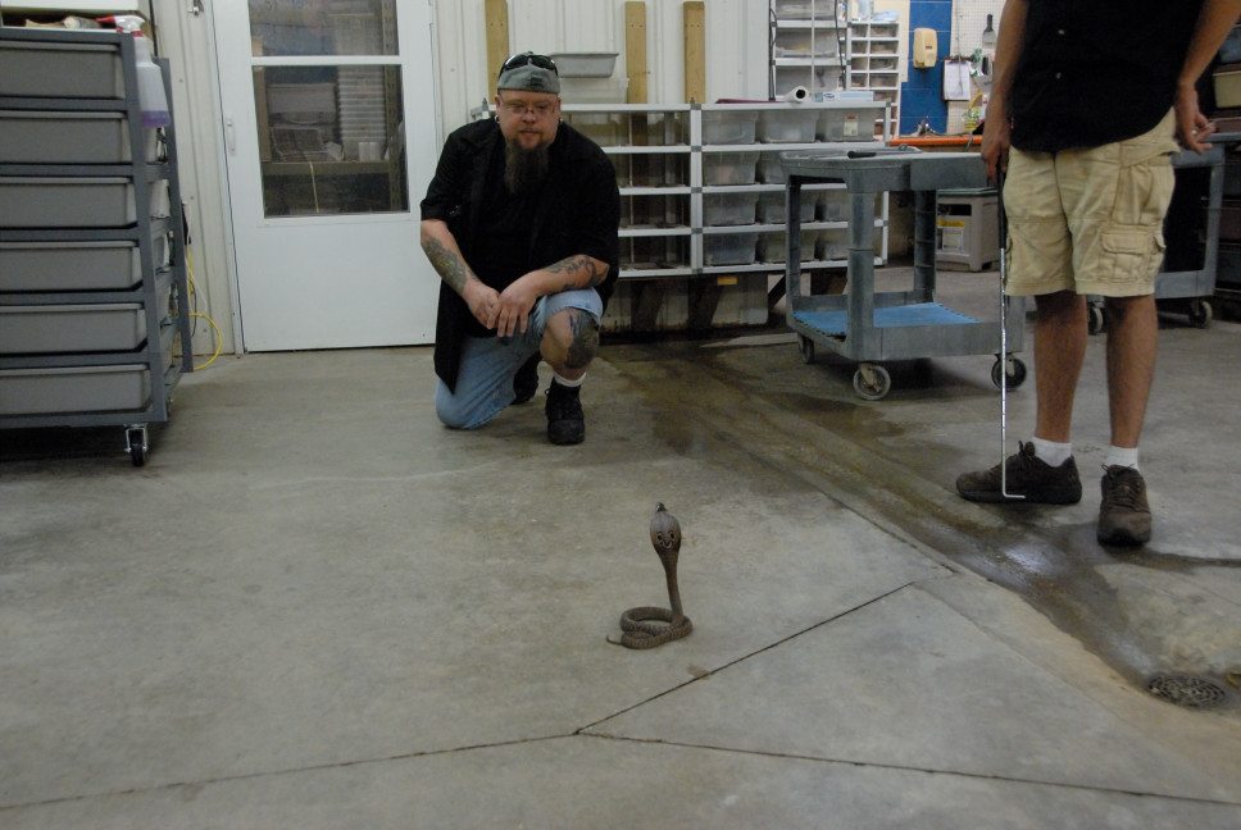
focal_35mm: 33
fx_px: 1139
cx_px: 620
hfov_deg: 57.2
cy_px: 415
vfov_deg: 40.1
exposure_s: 1/60
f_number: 4
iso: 1600
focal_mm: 22
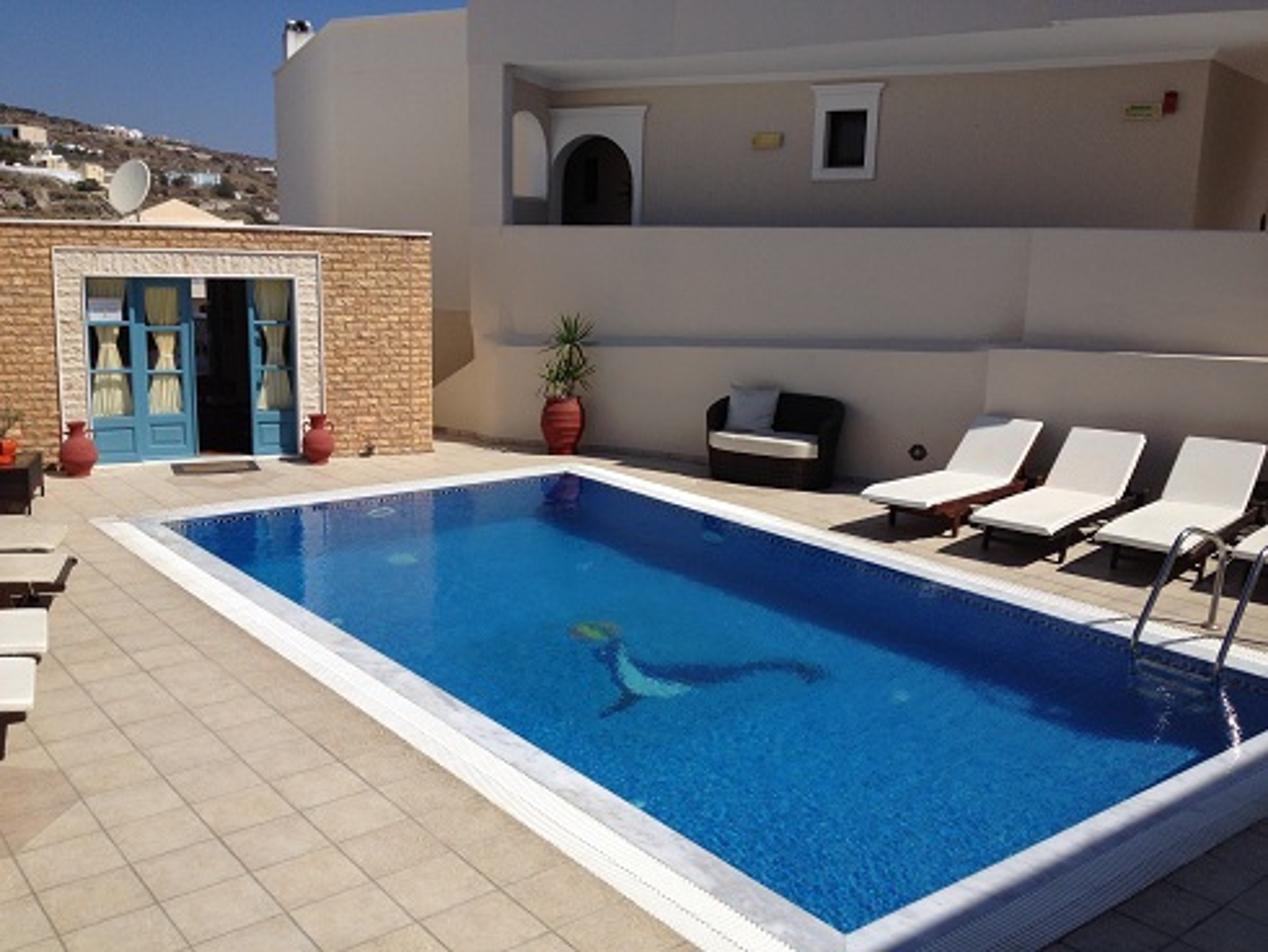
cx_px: 634
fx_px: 1283
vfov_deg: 40.7
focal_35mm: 35
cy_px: 476
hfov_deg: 52.6
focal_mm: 4.28
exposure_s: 1/3247
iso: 64
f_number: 2.4
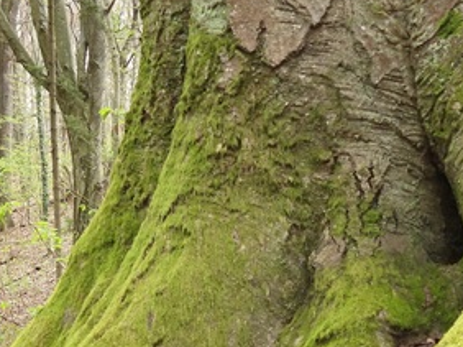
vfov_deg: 10.3
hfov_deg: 13.9
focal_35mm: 142
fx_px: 1898
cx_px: 241
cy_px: 393
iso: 100
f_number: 3.5
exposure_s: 1/100
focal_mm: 8.9
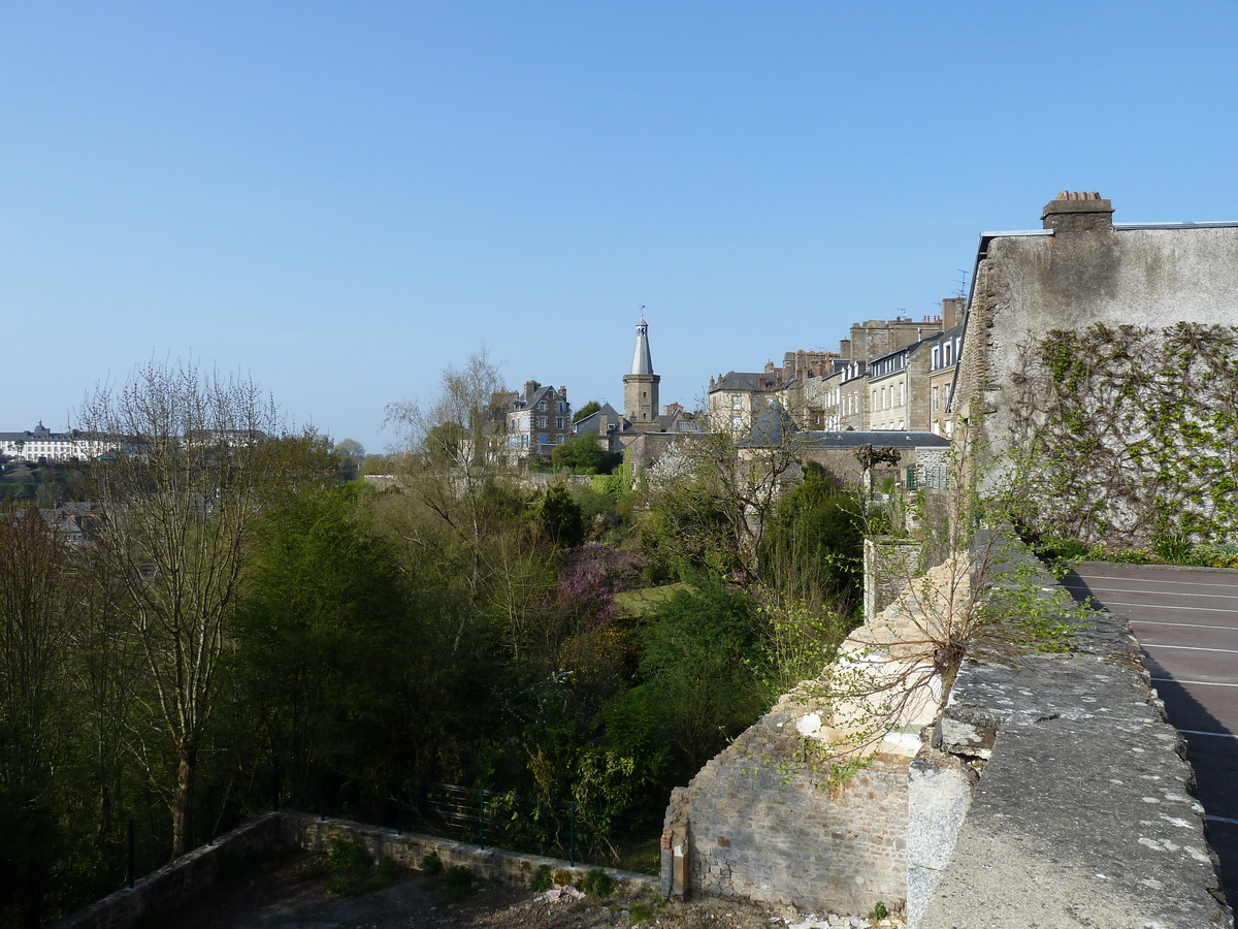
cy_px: 464
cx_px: 619
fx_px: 894
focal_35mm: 25
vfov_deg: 54.9
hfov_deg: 69.4
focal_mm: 4.1
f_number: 4.5
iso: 80
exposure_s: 1/400
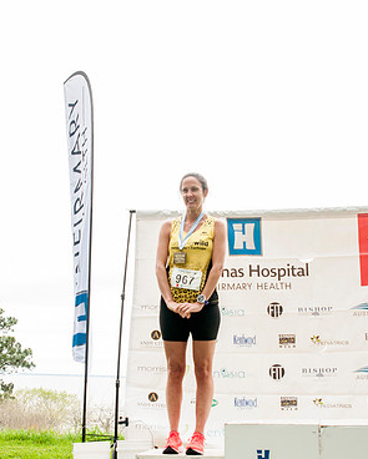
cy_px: 249
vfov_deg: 34.1
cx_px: 184
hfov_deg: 27.6
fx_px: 748
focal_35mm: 55
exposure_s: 1/160
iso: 800
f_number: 6.3
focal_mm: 32
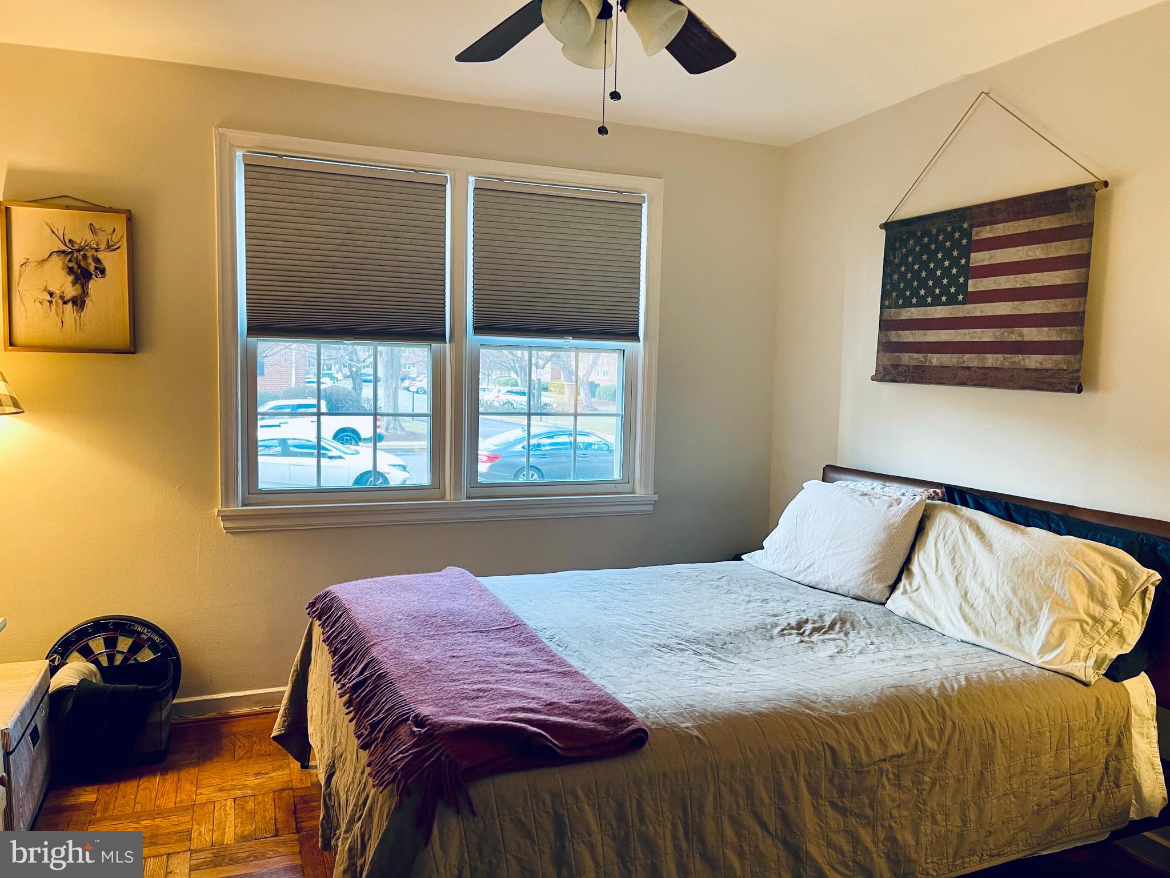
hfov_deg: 69.4
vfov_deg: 54.9
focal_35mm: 25
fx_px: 845
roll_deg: -1.7
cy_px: 439
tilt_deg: -5.3
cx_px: 585
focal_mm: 5.1
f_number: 1.6
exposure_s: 1/60
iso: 125
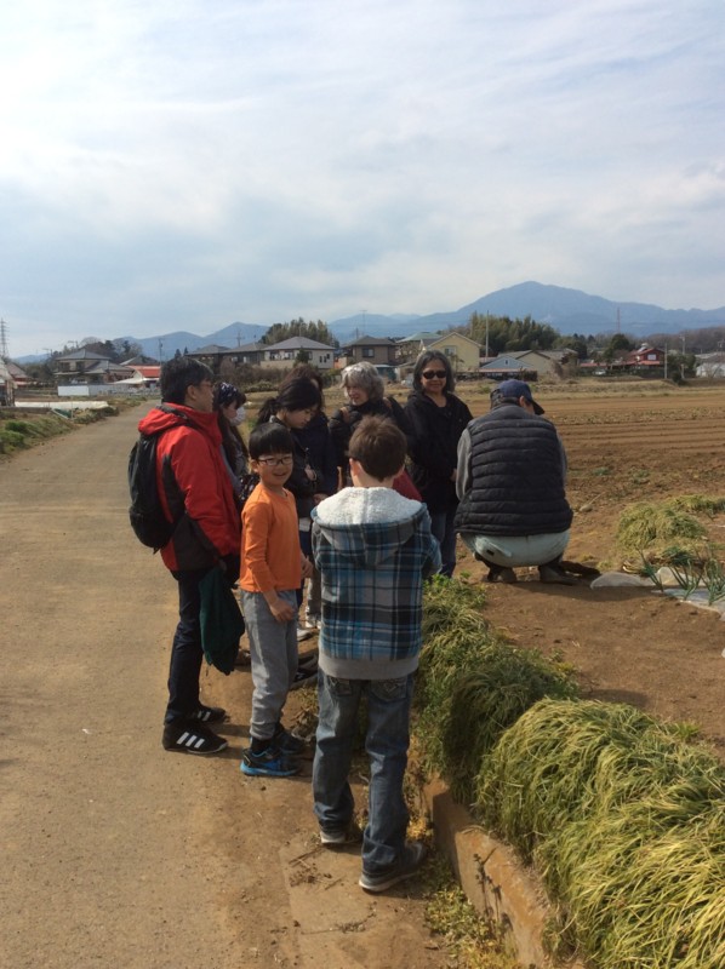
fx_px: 896
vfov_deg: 56.9
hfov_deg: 44.1
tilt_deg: -6.7
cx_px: 362
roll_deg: +2.0
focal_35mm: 32
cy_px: 484
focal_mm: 3.3
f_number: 2.4
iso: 32
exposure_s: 1/1845
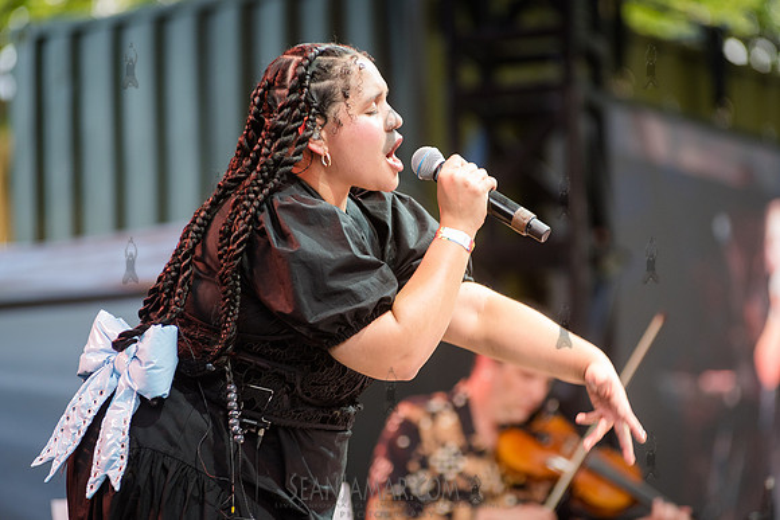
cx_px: 393
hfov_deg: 9.5
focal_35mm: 217
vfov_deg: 6.3
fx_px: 4699
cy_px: 249
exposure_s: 1/250
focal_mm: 200
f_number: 4
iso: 1000
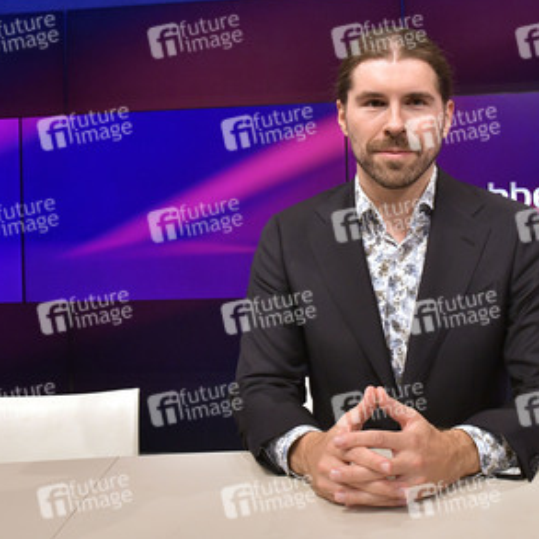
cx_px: 404
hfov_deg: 46.7
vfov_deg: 48.4
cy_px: 267
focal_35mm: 34
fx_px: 599
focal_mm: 26
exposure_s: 1/200
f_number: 6.3
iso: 2500
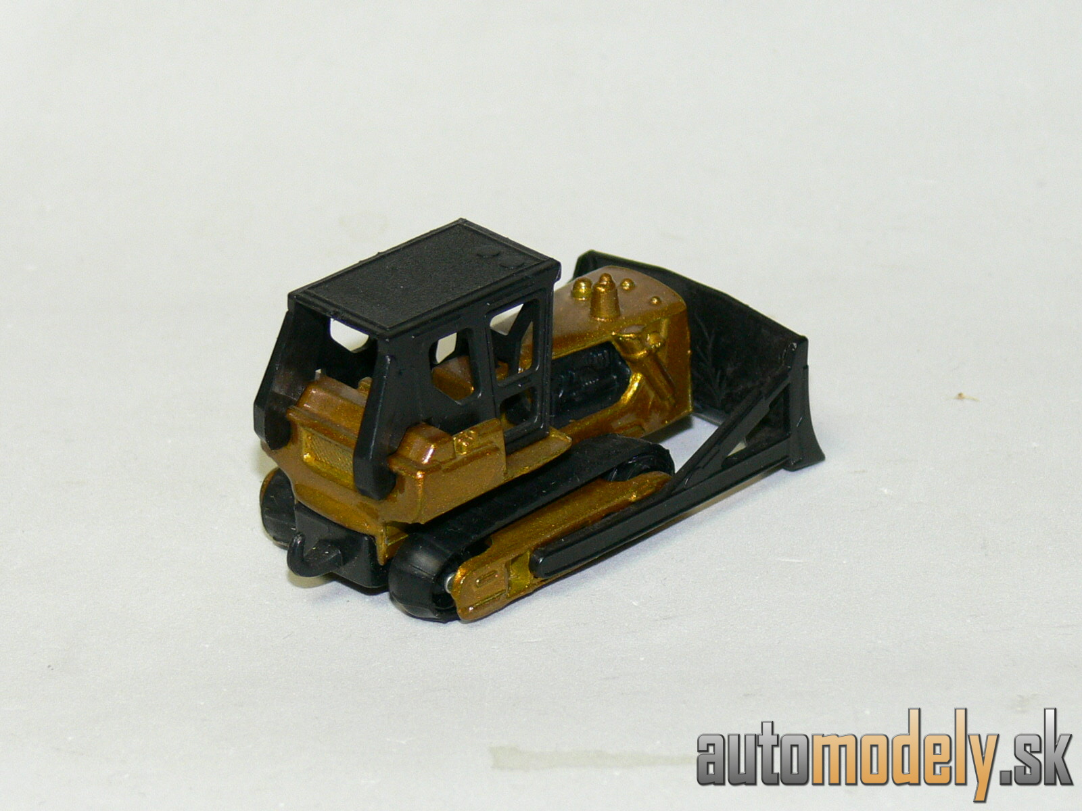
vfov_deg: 11.7
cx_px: 541
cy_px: 406
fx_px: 3970
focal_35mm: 127
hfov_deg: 15.5
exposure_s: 1/30
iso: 100
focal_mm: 17
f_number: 3.2
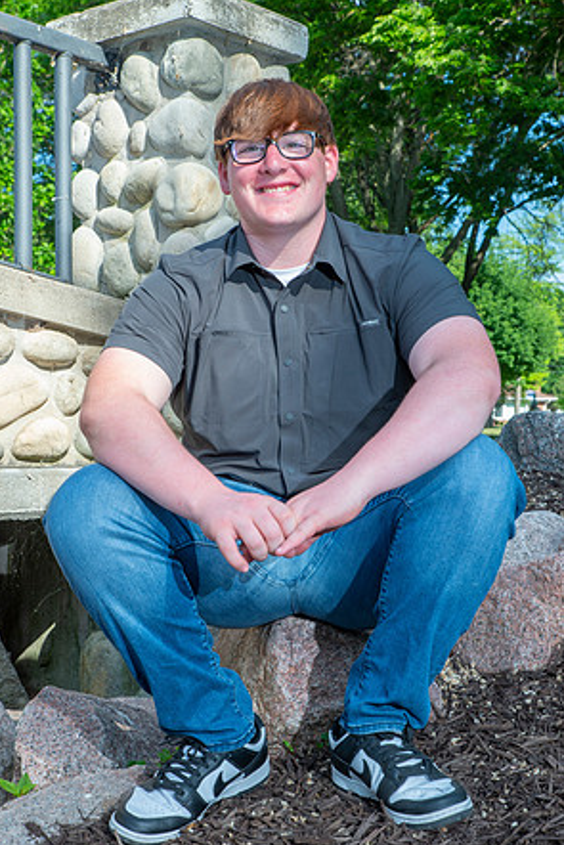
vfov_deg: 35.6
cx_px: 279
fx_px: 1315
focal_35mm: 56
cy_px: 428
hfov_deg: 24.2
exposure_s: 1/200
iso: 320
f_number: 11
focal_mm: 55
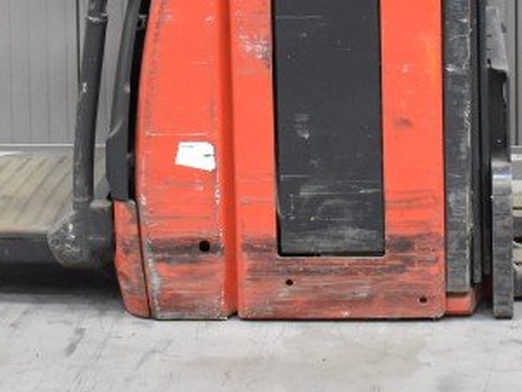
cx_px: 382
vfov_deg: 12.2
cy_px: -224
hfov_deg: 17.0
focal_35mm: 115
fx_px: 1735
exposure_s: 1/30
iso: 1600
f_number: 5
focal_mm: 20
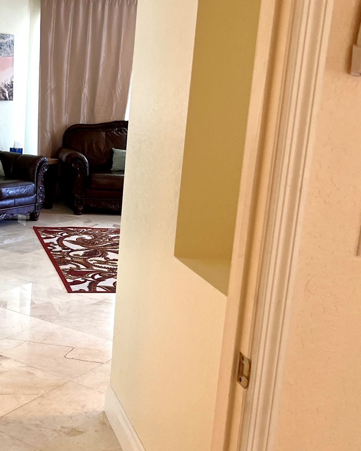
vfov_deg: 37.3
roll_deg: -5.2
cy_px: 252
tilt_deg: -9.9
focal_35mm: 50
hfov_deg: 28.9
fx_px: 668
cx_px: 26
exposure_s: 1/120
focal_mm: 5.7
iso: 125
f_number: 1.5
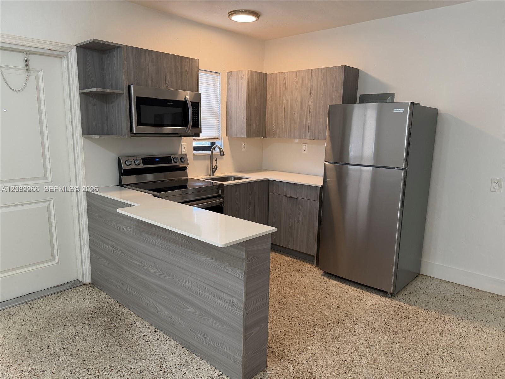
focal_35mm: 24
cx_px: 252
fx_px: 350
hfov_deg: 71.6
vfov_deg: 56.8
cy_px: 190
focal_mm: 6.76
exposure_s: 1/120
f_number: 1.78
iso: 250
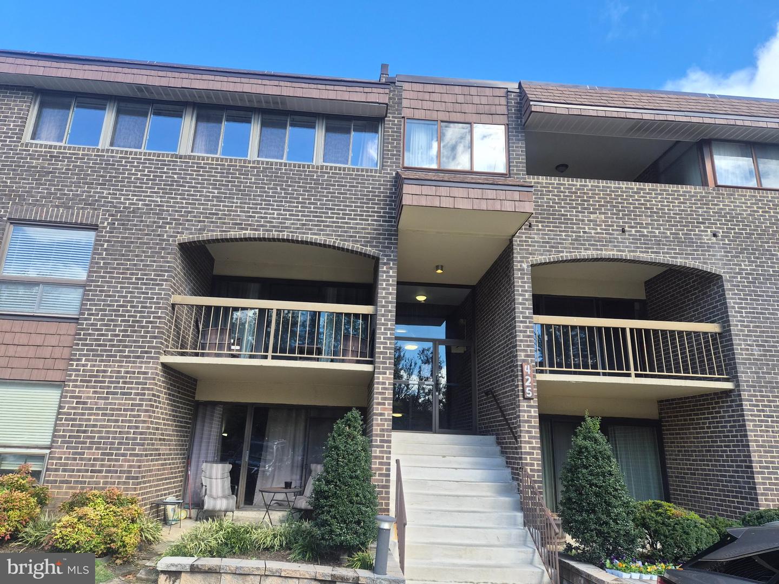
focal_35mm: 23
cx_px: 390
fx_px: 518
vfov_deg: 58.9
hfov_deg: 73.9
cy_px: 292
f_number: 1.8
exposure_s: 1/1168
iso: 80
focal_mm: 5.4
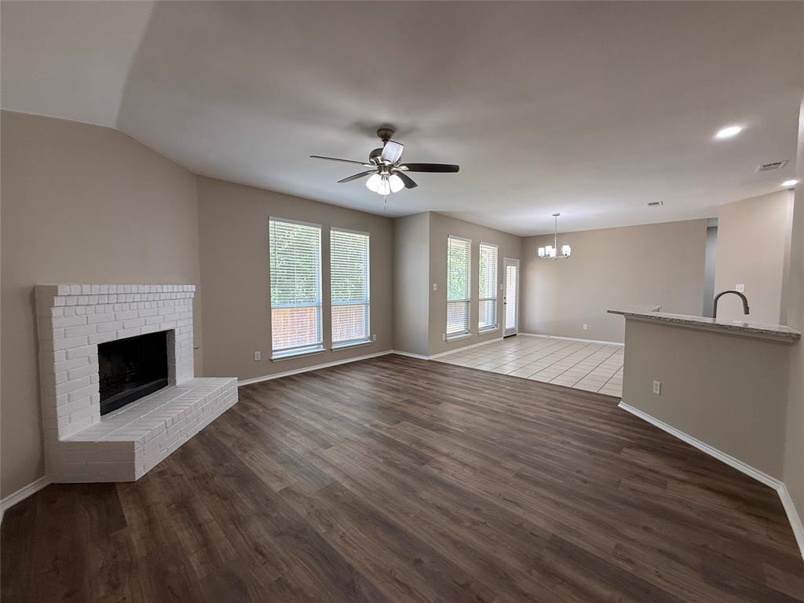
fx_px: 325
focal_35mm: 14
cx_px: 402
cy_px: 302
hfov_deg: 102.1
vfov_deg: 85.7
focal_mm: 2.22
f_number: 2.2
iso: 100
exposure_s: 1/120
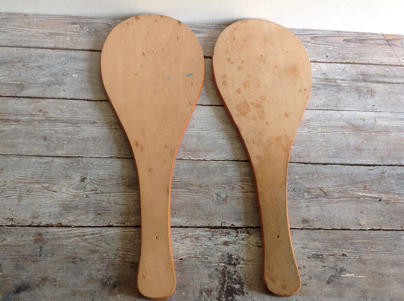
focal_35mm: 35
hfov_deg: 52.7
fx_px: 408
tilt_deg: -58.4
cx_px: 202
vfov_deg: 40.6
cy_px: 150
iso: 64
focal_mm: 4.28
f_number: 2.4
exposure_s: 1/15
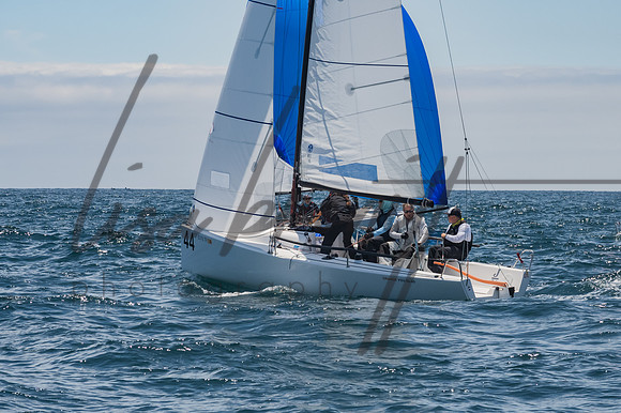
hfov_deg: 11.0
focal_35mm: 188
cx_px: 310
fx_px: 3237
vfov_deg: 7.3
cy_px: 206
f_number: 14
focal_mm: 125
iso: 640
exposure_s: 1/1250
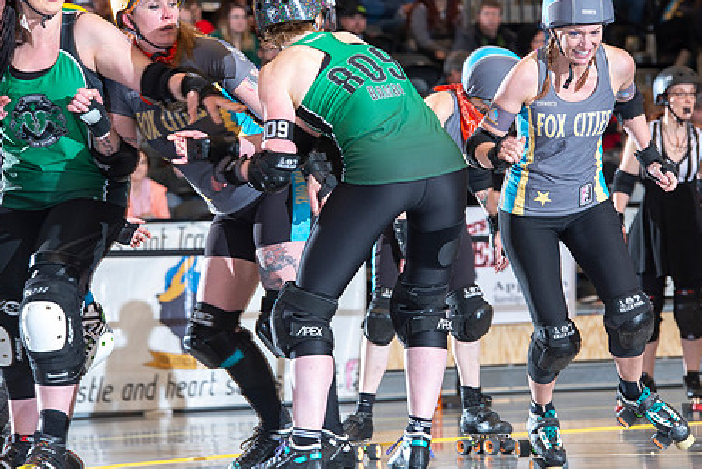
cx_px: 350
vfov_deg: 6.7
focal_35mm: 204
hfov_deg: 10.1
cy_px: 214
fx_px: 3980
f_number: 5.6
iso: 640
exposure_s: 1/160
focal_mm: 160
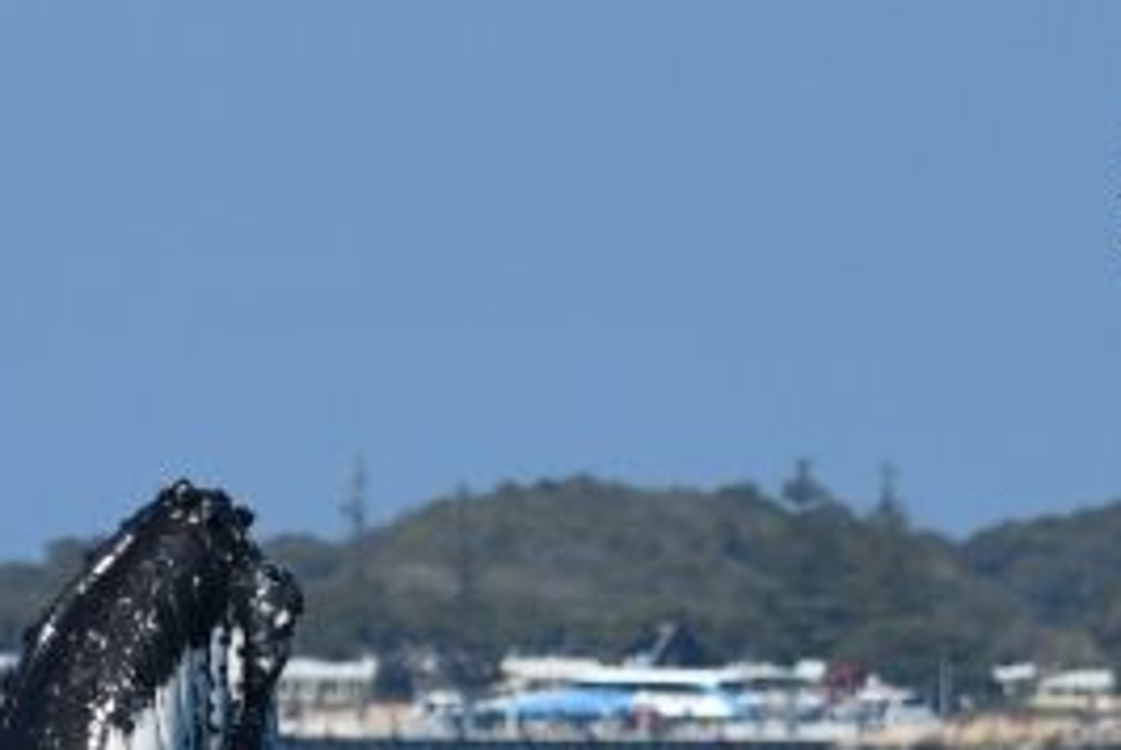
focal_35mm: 961
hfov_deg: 2.1
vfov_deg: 1.4
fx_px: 29957
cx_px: -110
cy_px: 1077
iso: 720
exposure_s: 1/8000
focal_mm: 320
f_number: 5.6
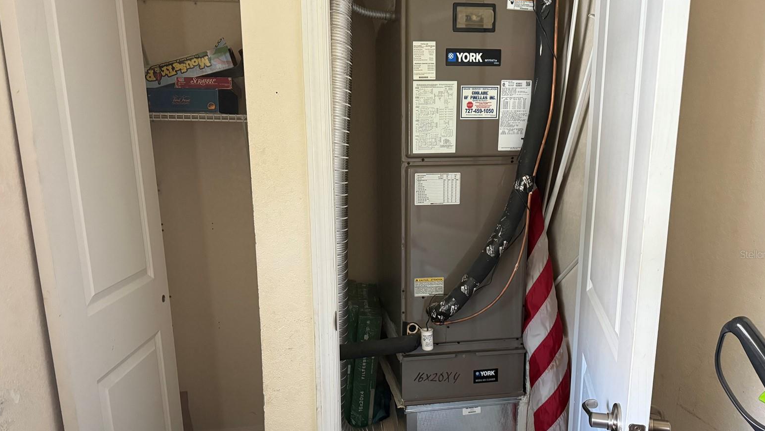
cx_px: 392
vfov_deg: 42.8
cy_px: 254
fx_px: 548
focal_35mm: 27
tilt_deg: -11.1
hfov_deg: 69.8
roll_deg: +0.3
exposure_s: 1/60
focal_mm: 6.76
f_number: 1.78
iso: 500
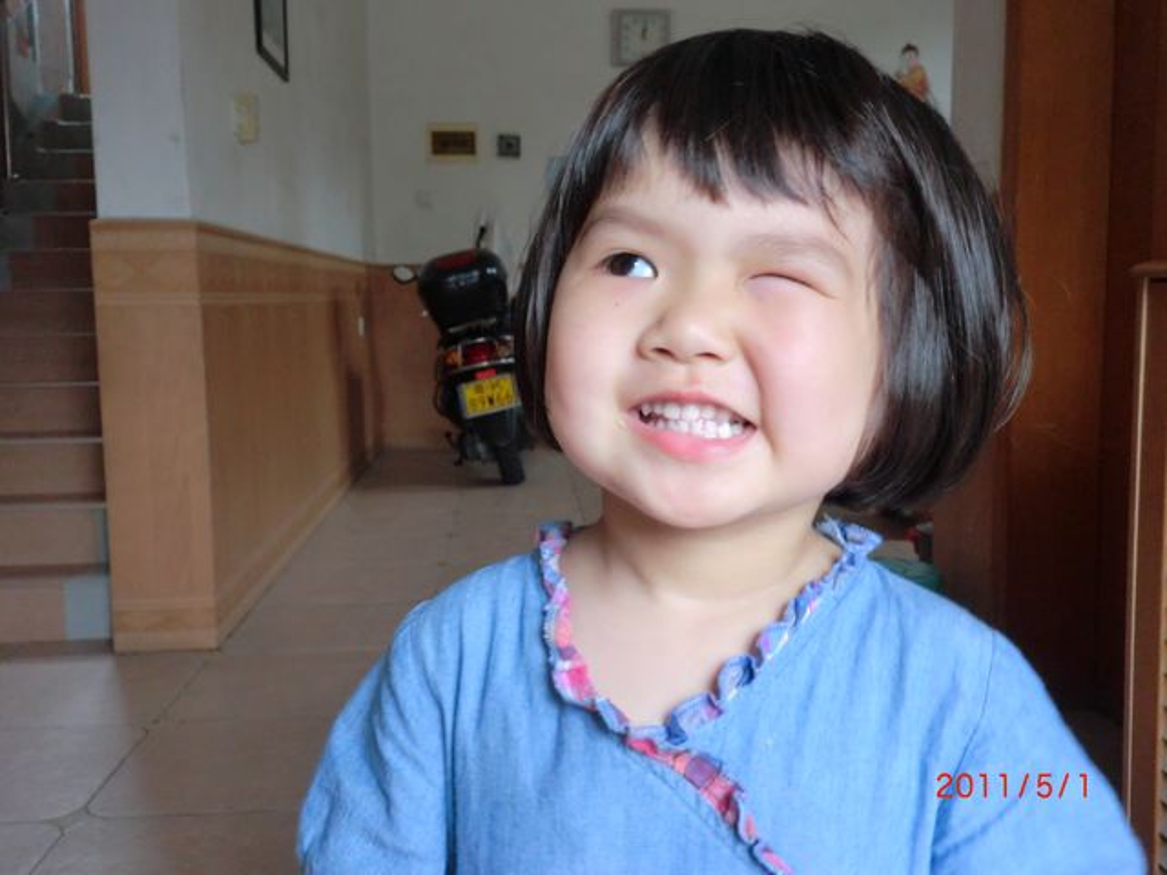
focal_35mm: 36
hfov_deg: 51.4
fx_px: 1214
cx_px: 584
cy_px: 438
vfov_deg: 39.7
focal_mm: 6.58
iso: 200
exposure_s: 1/60
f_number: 3
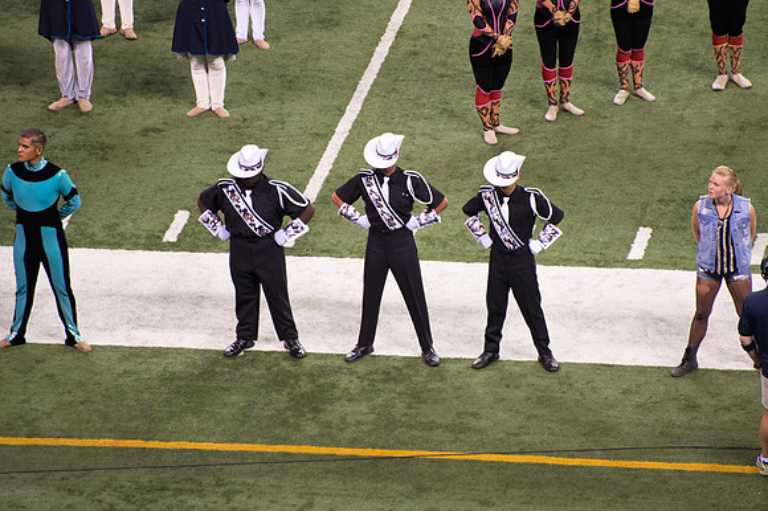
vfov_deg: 3.5
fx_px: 8410
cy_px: 200
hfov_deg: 5.2
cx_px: 418
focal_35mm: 394
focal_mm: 300
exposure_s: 1/320
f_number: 5.6
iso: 1800
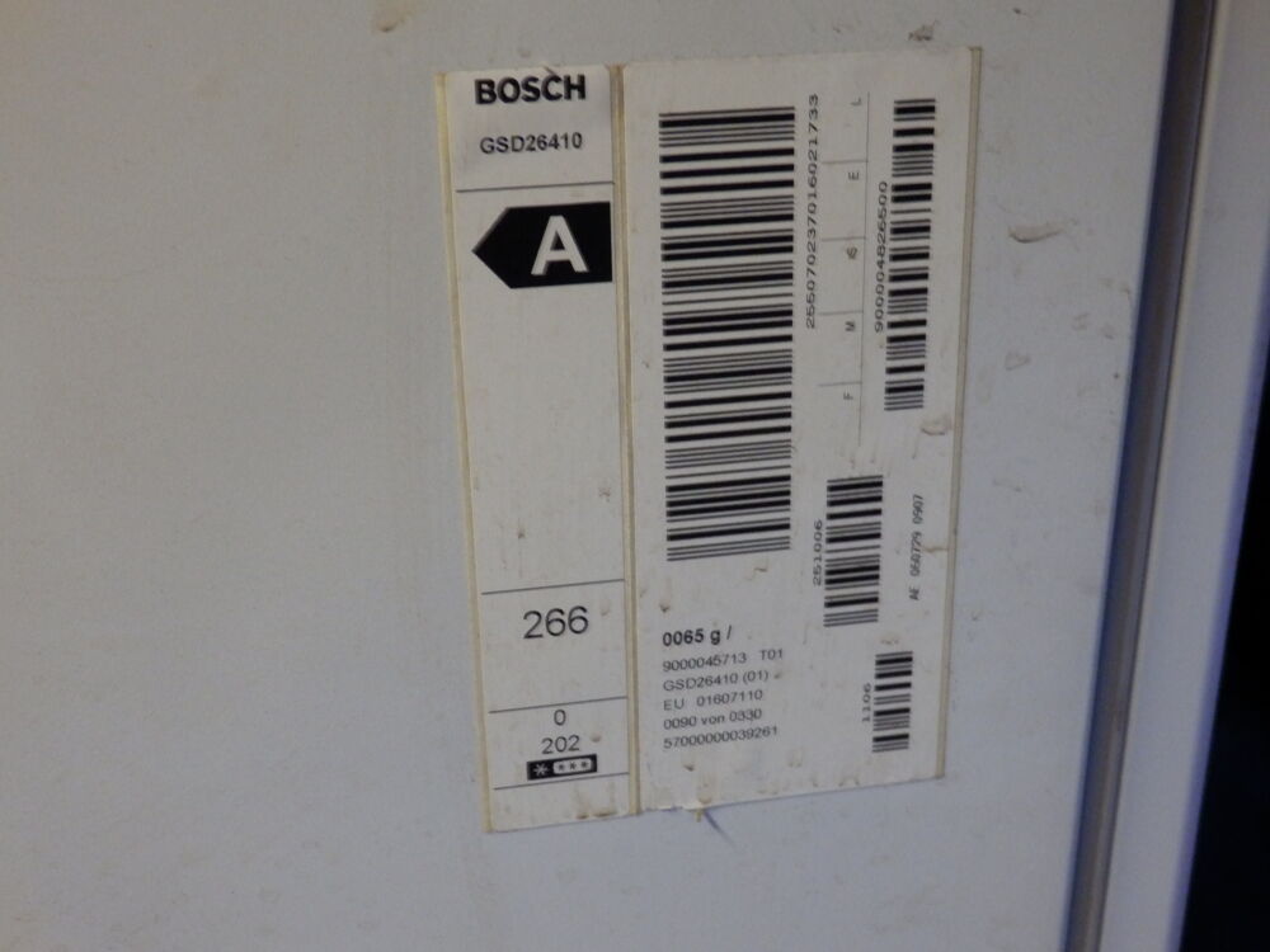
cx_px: 635
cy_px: 476
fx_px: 1651
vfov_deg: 32.2
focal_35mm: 45
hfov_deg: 42.1
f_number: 3.8
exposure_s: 1/15
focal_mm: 8
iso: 800
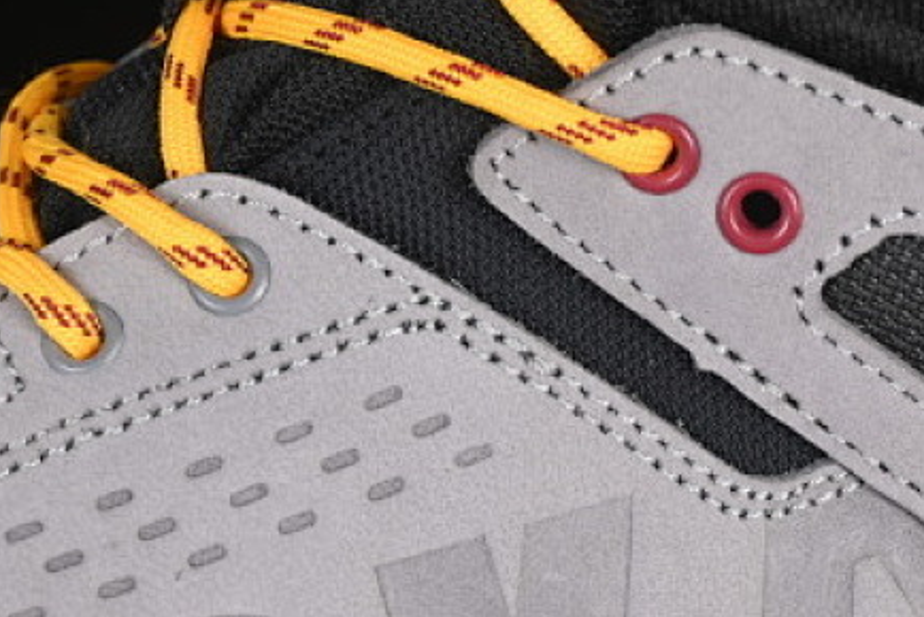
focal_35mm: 175
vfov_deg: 7.8
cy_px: 585
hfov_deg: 11.7
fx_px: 4501
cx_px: 566
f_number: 6.3
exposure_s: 1/60
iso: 160
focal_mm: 47
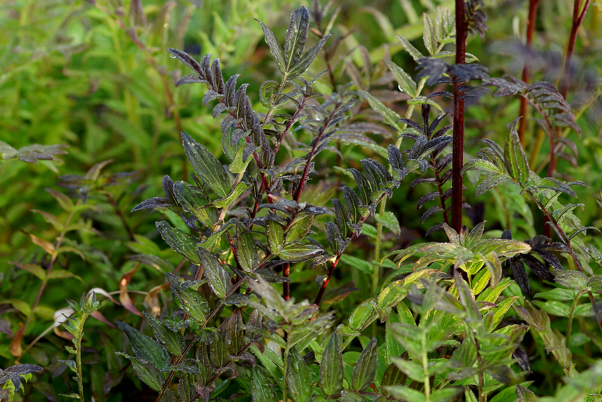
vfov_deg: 9.1
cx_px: 301
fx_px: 2508
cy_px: 201
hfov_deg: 13.7
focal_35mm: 150
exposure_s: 1/160
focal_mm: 100
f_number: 3.5
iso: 500
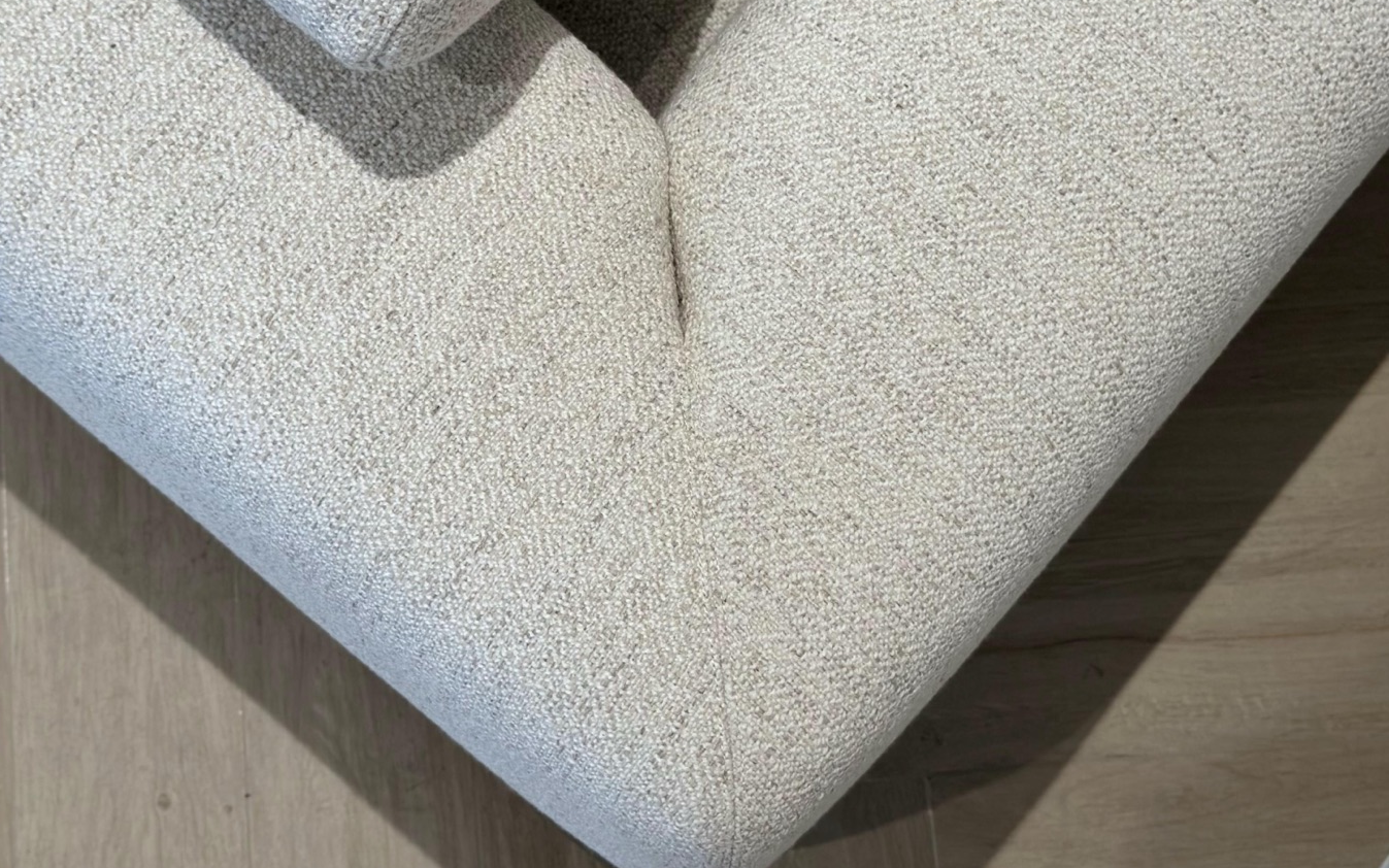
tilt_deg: -77.1
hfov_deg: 30.2
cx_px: 695
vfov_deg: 19.1
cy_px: 337
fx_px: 2574
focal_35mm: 68
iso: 64
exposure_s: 1/124
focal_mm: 6.86
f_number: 1.78
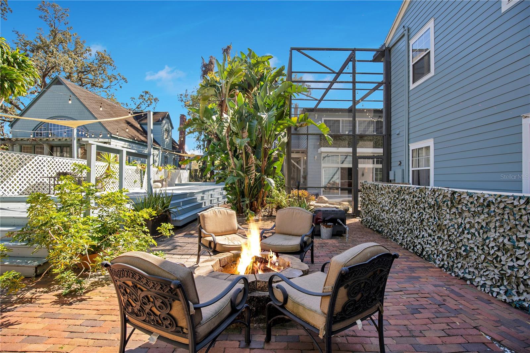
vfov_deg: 73.7
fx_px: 235
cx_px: 265
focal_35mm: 16
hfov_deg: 96.7
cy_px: 176
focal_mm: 16
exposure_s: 1/100
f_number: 5.6
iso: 100
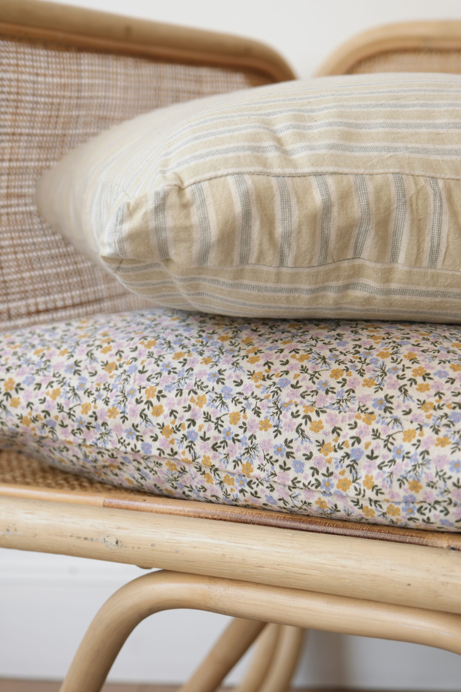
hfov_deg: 23.0
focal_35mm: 59
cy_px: 346
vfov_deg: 33.9
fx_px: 1133
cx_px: 230
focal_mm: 39.3
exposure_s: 1/52
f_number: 4
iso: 250
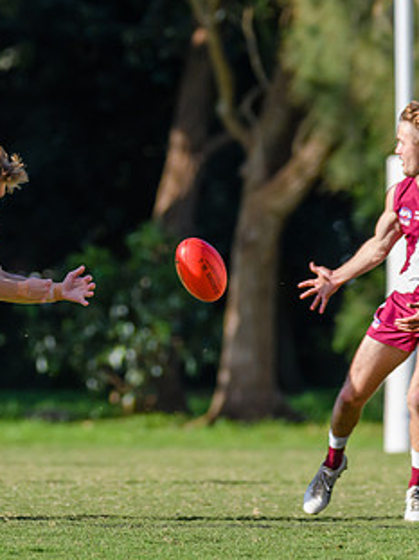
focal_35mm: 638
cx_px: -65
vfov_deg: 3.1
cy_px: 263
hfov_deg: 2.3
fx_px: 10304
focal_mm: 250
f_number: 4.5
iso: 800
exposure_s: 1/2500
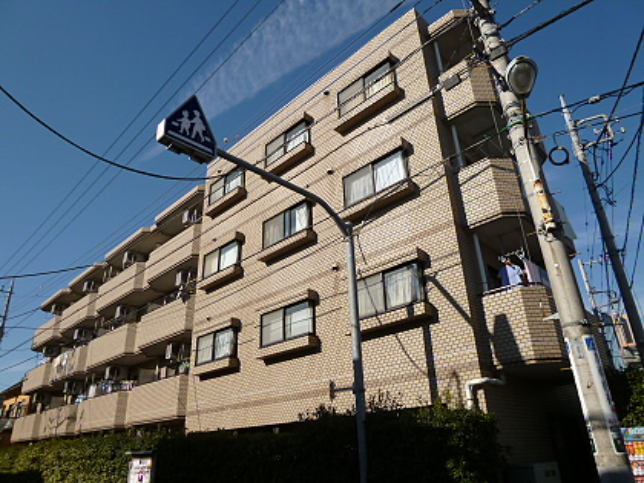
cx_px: 322
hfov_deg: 71.6
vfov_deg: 56.8
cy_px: 242
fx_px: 446
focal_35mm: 24
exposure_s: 1/200
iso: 100
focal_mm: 4.3
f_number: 8
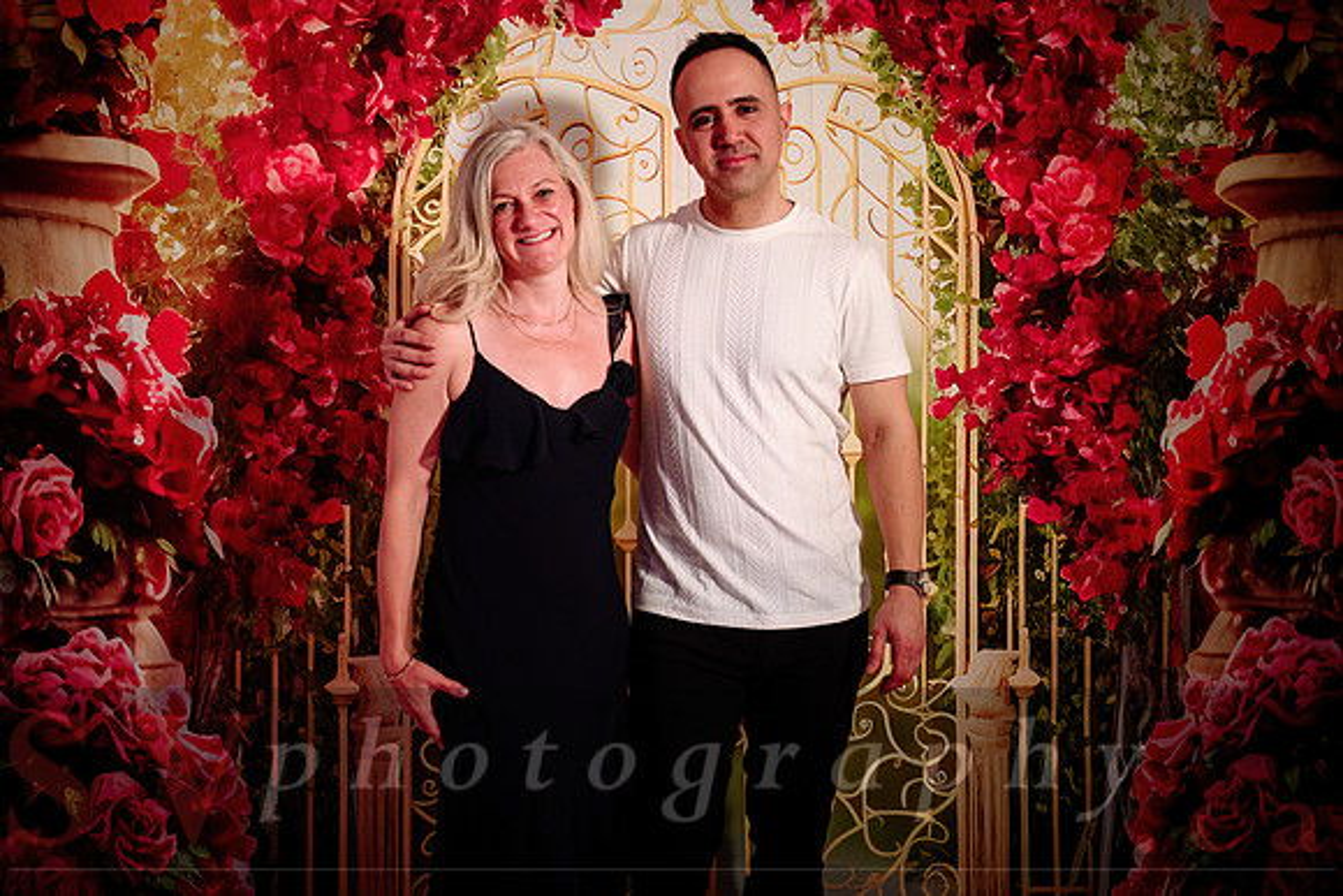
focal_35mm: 43
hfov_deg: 45.4
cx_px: 672
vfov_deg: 31.2
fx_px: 1604
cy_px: 448
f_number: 3.5
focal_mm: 43
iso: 1250
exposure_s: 1/160
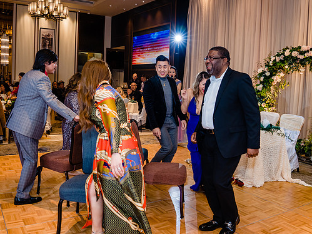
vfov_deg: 42.8
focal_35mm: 33
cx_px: 153
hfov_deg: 55.4
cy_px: 102
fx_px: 297
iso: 1000
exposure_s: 1/160
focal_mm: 24
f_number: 4
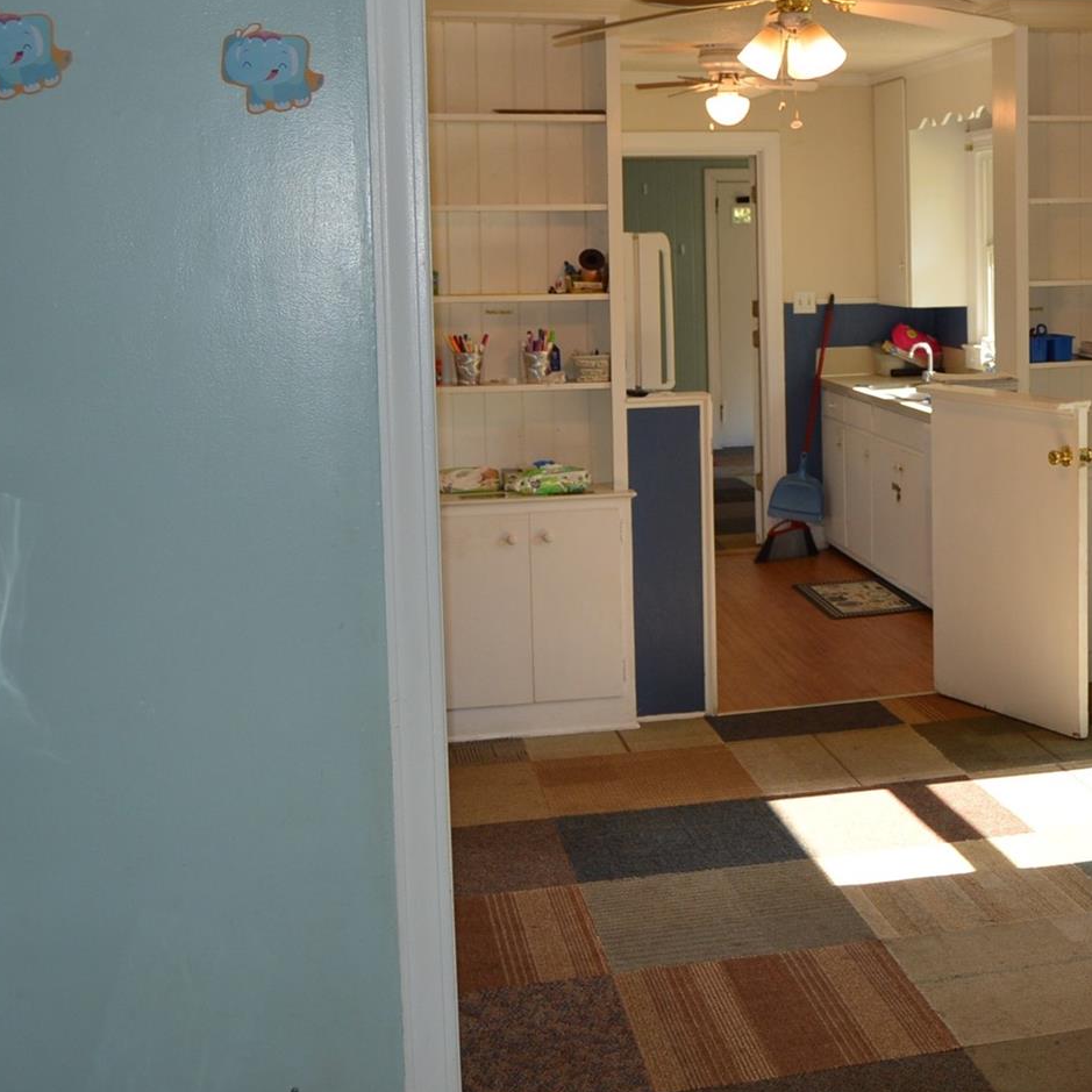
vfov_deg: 33.7
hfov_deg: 32.3
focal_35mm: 50
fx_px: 1785
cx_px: 992
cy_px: 351
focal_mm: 18
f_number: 4
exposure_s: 1/125
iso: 220
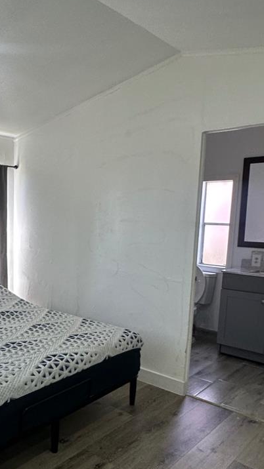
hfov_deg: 35.1
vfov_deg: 60.7
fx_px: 398
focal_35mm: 32
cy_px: 273
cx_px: 40
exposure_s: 1/99
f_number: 2.2
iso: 100
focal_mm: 2.22
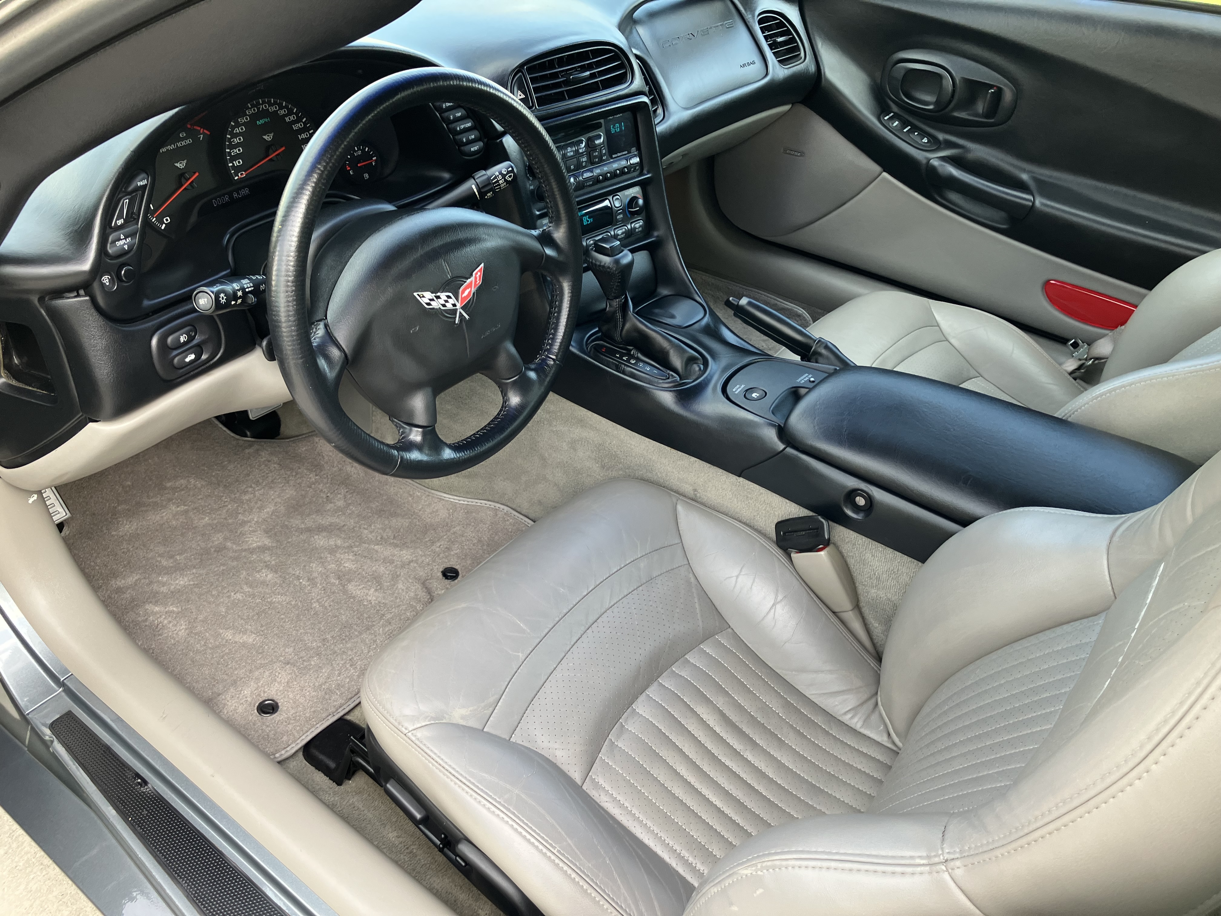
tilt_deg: -40.6
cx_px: 610
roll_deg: -7.3
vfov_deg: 49.7
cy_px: 458
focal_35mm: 28
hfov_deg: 63.4
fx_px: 988
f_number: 1.8
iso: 50
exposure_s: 1/120
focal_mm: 3.99
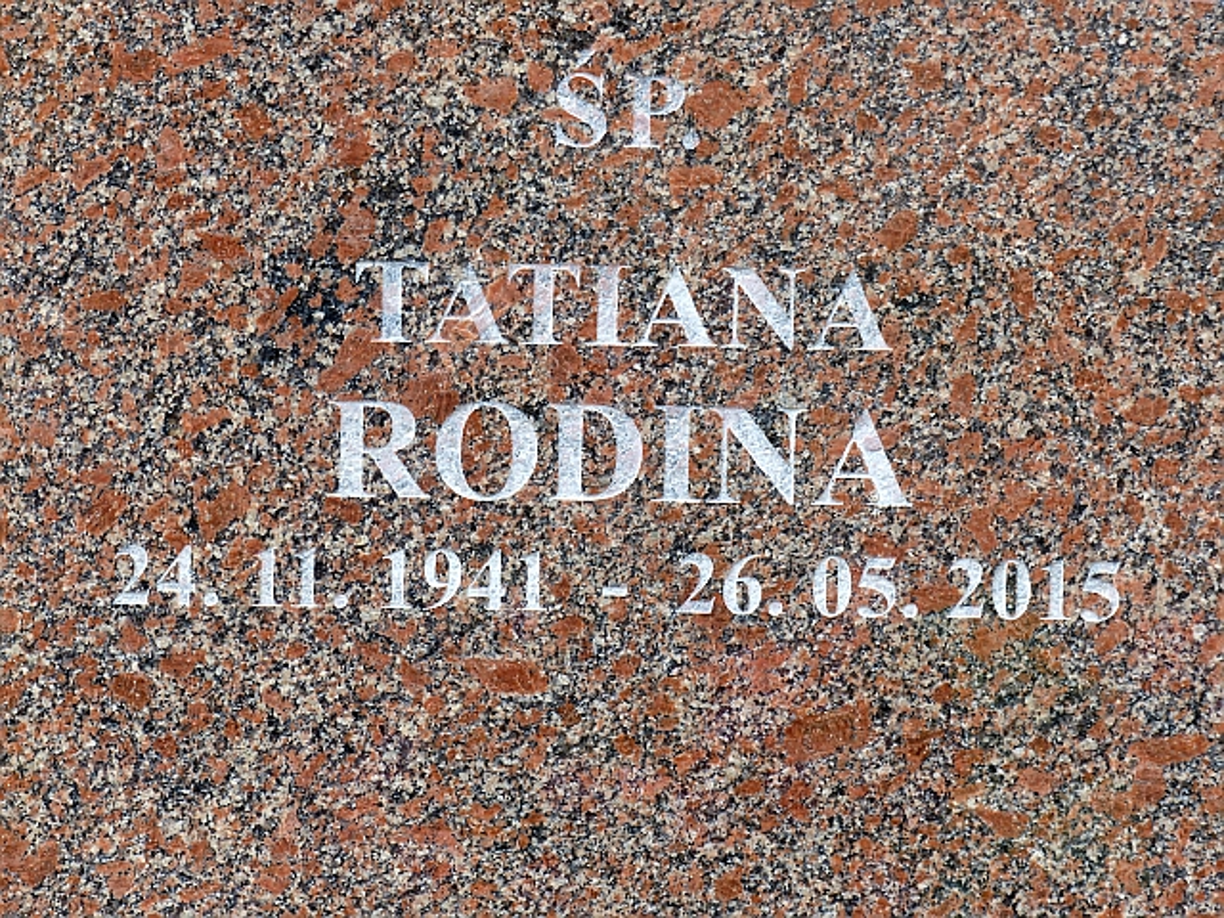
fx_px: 9688
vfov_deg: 5.4
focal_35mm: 274
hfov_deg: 7.2
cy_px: 459
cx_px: 612
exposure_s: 1/200
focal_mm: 49.2
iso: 100
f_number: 4
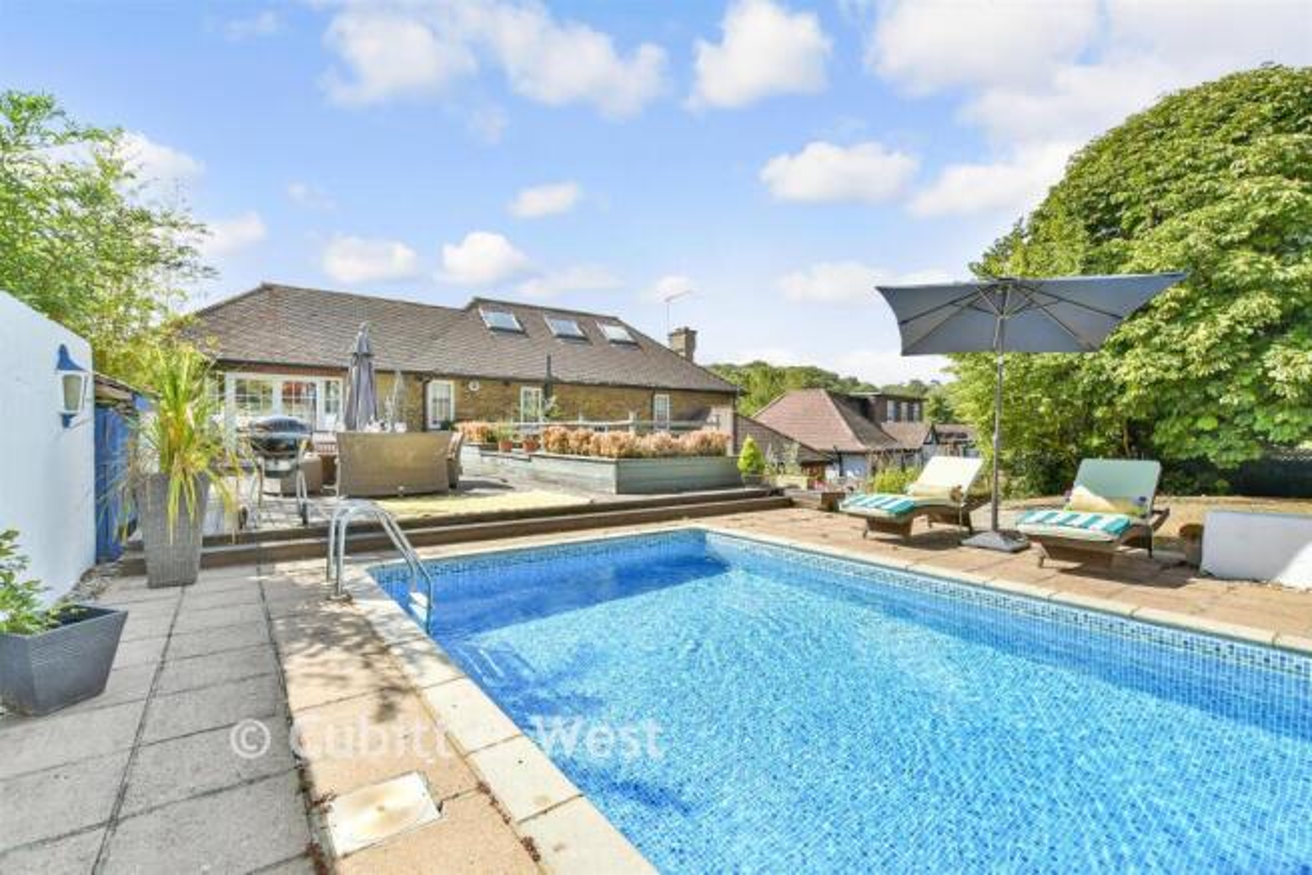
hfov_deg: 100.4
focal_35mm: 15
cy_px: 438
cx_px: 656
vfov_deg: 77.4
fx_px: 547
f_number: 8
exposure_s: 1/250
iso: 160
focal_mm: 10
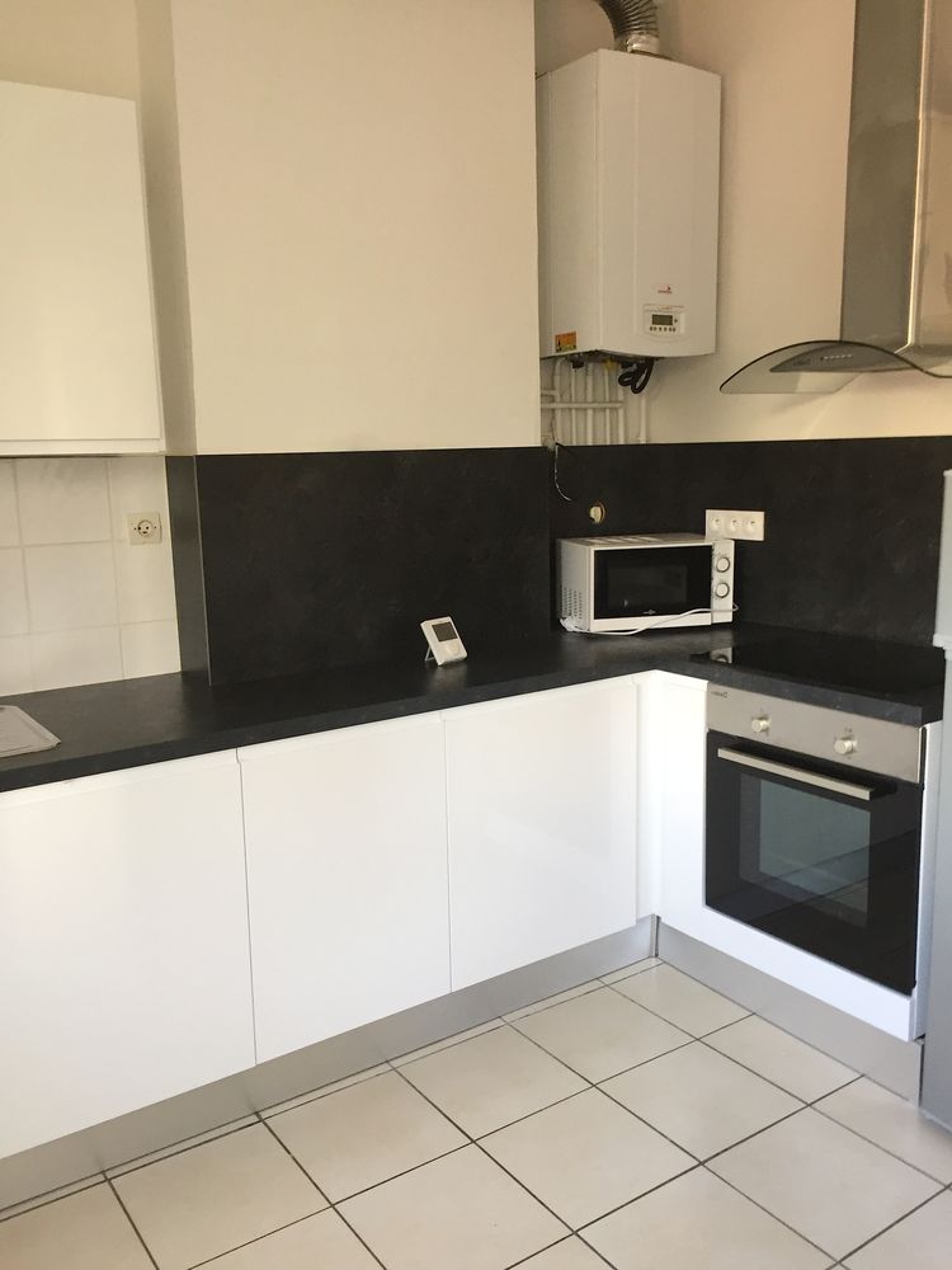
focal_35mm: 29
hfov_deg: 48.2
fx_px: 1063
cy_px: 635
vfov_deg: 61.7
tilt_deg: -10.9
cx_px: 476
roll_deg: +1.2
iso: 100
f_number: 2.2
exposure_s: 1/33
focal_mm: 4.15
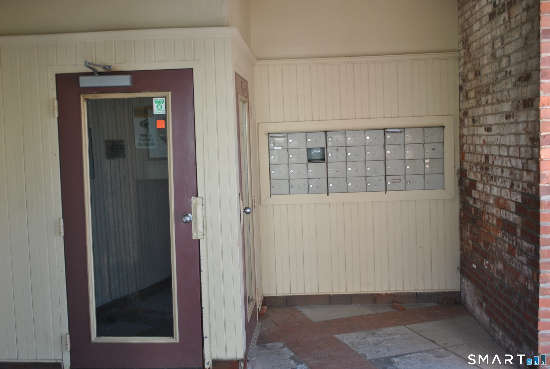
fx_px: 597
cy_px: 184
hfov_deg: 49.5
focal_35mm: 39
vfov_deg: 34.4
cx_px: 275
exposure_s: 1/60
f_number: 4.2
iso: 200
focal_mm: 26
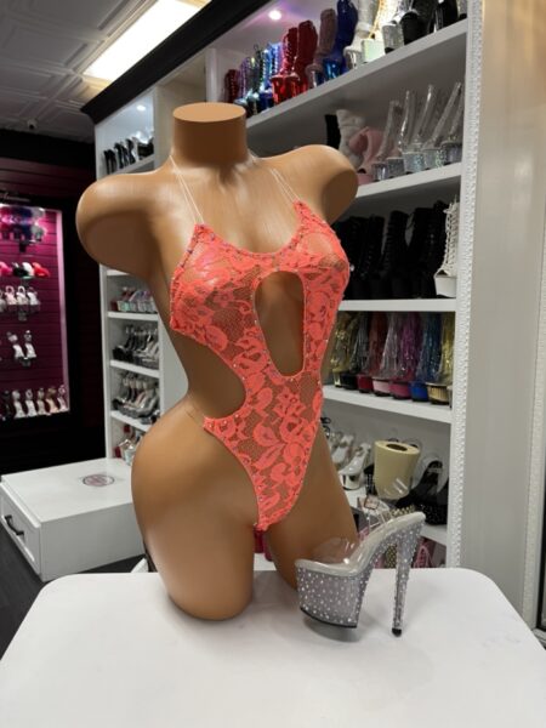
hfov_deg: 53.1
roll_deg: -0.1
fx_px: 547
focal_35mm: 26
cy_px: 364
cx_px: 273
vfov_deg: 67.3
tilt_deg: -5.7
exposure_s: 1/60
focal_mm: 5.1
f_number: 1.6
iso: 100
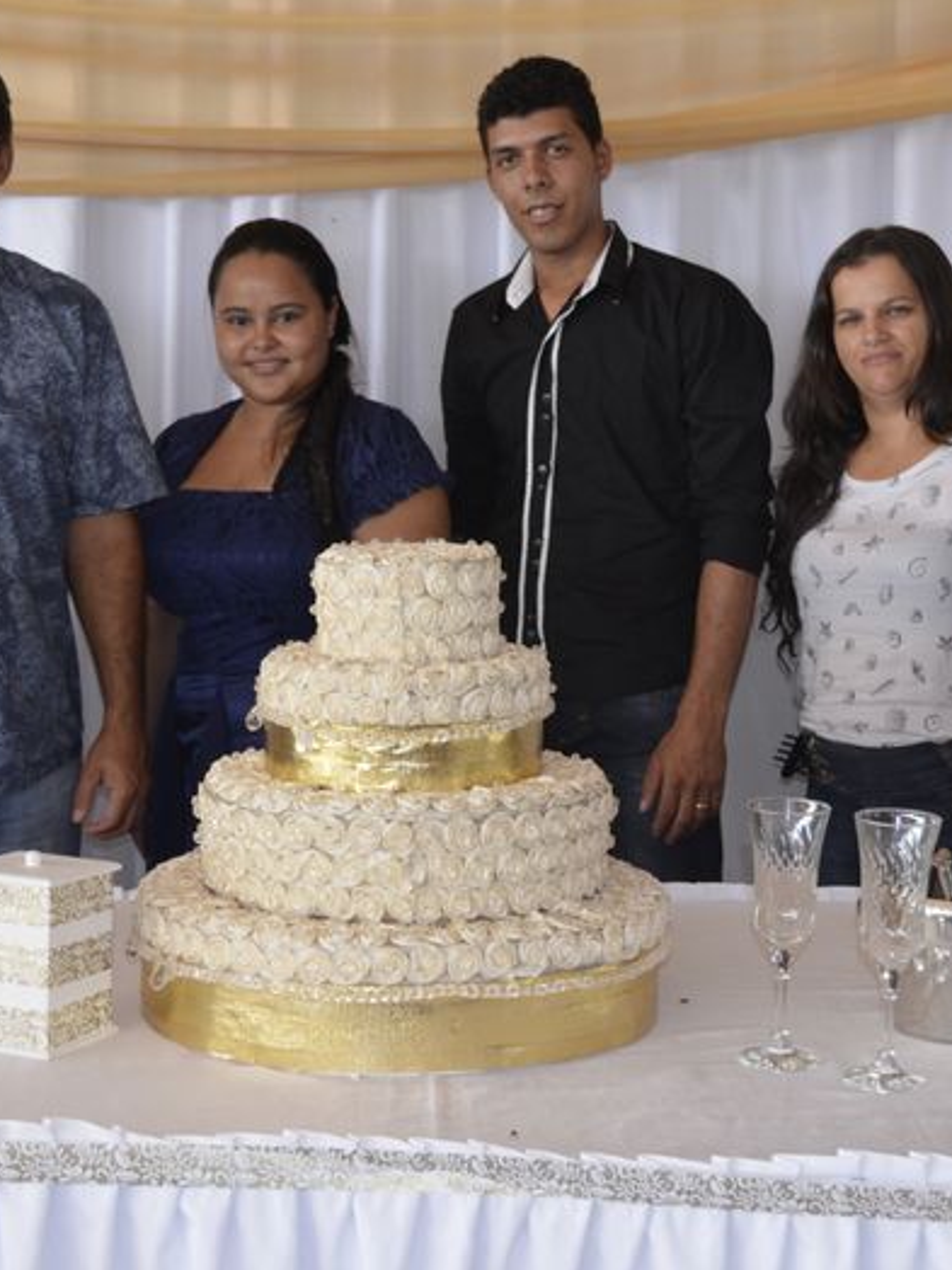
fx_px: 2337
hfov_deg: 23.0
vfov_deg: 30.4
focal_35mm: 64
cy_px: 636
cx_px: 409
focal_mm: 29
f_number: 4.5
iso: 400
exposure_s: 1/125
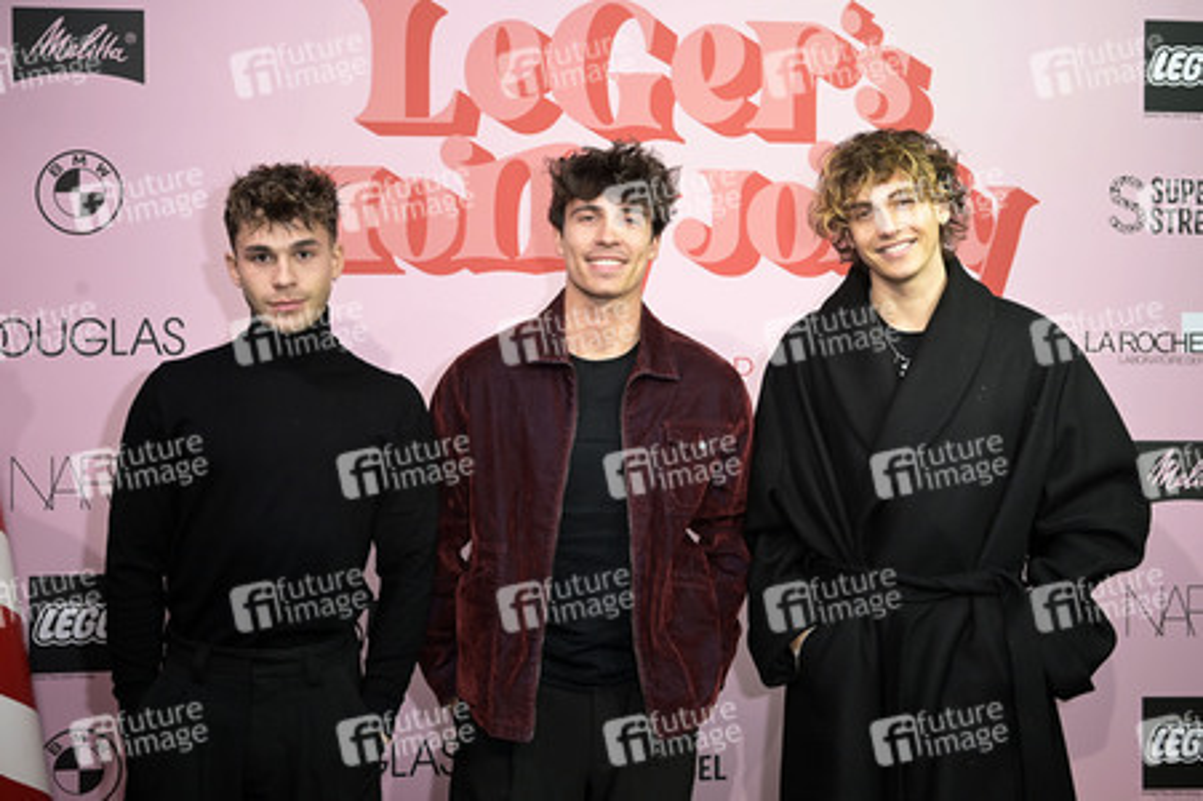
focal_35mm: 35
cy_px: 400
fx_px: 1169
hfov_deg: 54.5
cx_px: 602
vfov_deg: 37.8
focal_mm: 35
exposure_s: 1/200
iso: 1000
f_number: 5
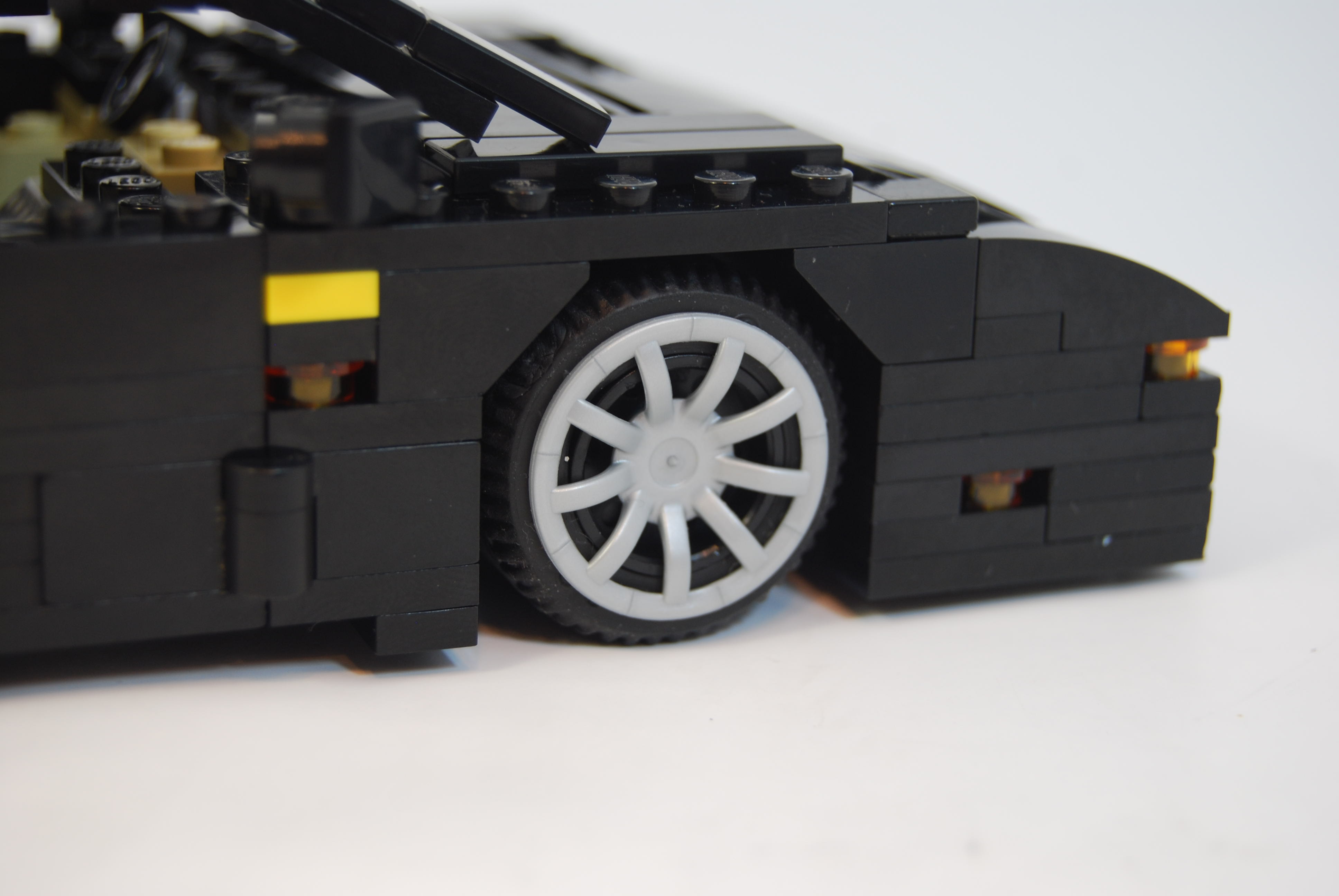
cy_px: 448
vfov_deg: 19.0
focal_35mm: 72
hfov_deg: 28.0
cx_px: 670
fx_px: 2681
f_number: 5.6
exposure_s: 1/60
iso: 200
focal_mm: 48
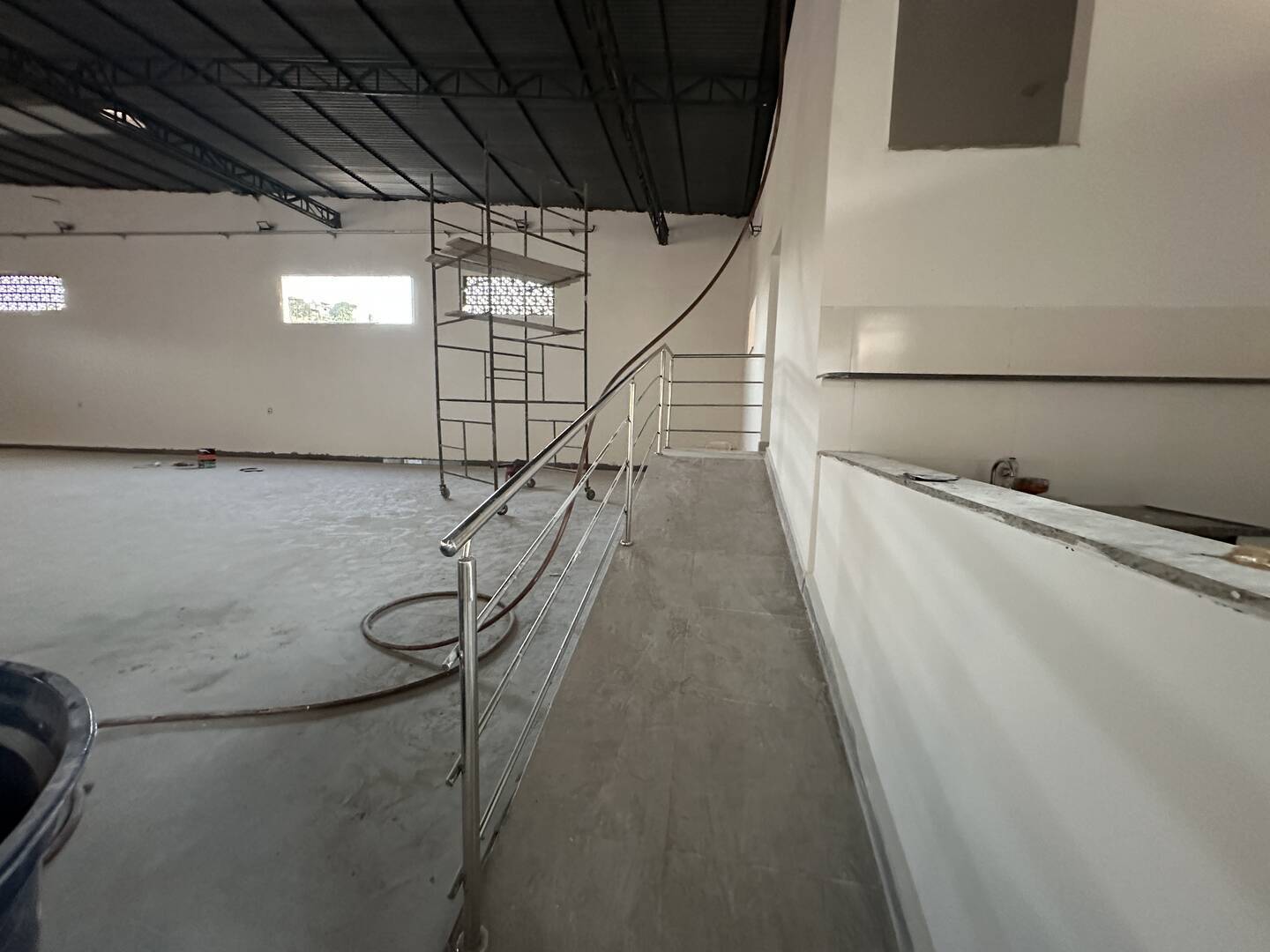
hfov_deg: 102.1
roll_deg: -1.1
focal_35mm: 14
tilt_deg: -5.5
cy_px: 476
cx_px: 635
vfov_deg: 85.7
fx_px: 514
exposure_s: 1/60
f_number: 2.2
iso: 1000
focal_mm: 2.22
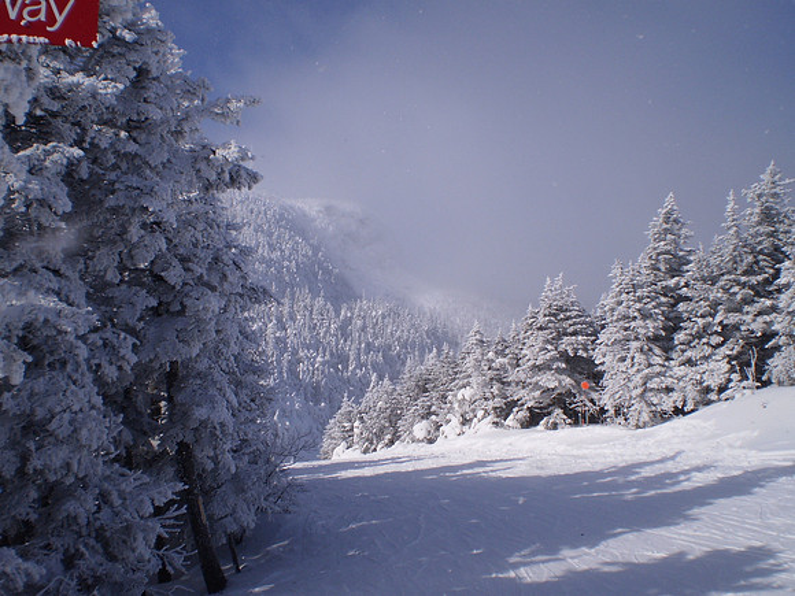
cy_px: 298
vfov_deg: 39.7
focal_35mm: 36
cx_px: 398
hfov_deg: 51.4
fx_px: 827
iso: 64
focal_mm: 6.3
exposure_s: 1/2000
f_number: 4.6
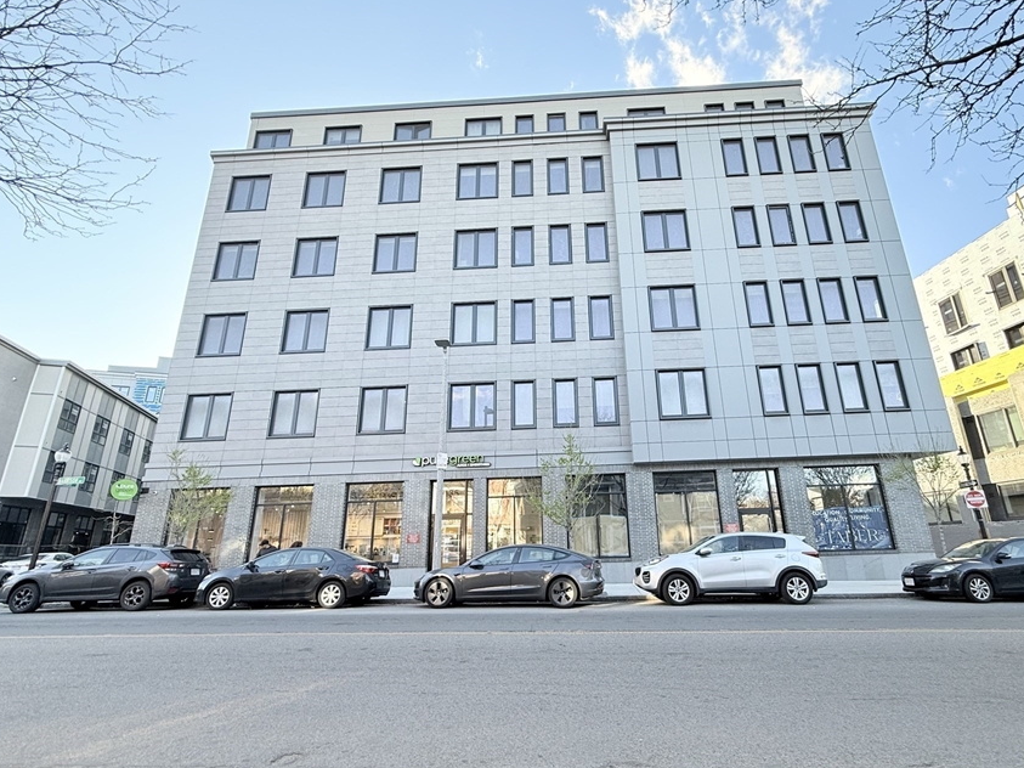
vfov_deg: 74.7
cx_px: 565
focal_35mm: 17
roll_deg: +2.3
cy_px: 395
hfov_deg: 90.7
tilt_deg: +18.6
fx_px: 503
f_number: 2.2
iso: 50
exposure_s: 1/158
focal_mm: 2.22
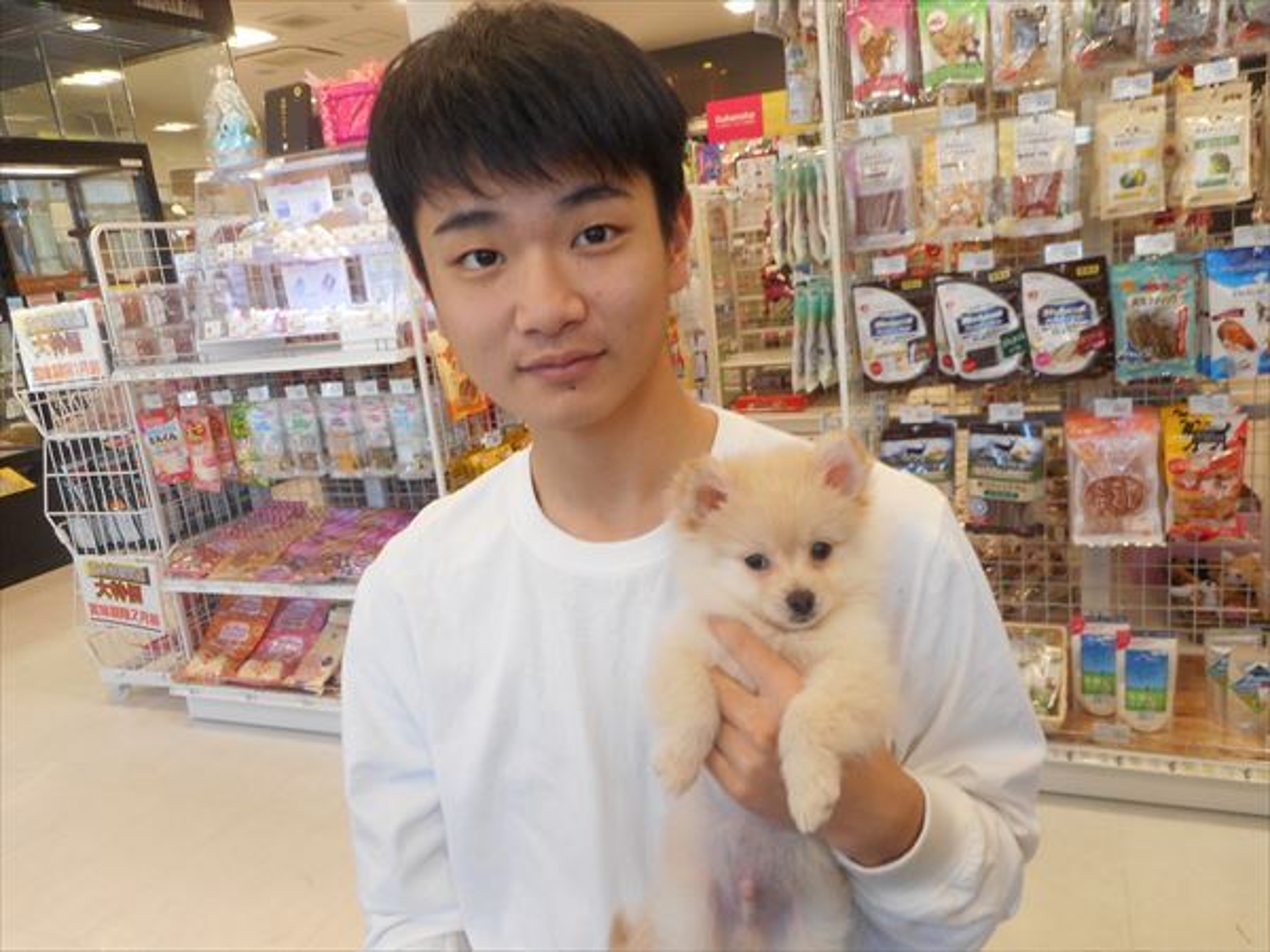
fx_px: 917
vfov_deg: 54.9
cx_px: 635
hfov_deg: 69.4
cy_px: 476
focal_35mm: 25
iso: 140
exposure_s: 1/30
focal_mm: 4.5
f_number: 3.7
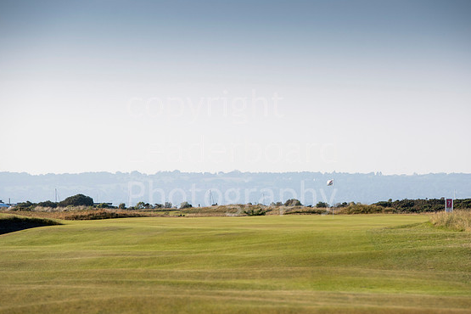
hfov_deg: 8.7
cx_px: 244
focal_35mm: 236
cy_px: 150
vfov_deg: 5.8
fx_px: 3087
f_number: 5.6
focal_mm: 185
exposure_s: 1/500
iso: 80
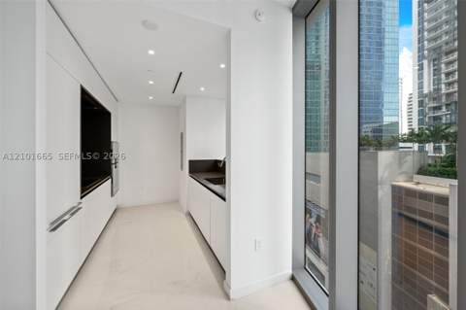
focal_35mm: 14
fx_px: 181
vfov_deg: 81.1
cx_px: 233
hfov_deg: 104.3
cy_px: 155
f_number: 7.1
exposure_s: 1/15
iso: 320
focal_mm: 14
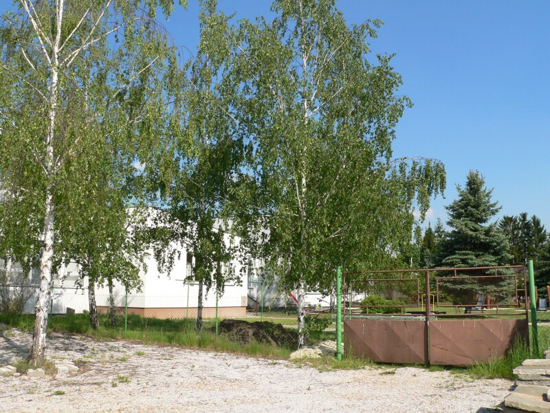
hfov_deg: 51.4
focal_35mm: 36
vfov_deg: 39.7
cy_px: 206
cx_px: 275
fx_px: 572
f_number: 4.6
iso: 80
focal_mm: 6
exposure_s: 1/500
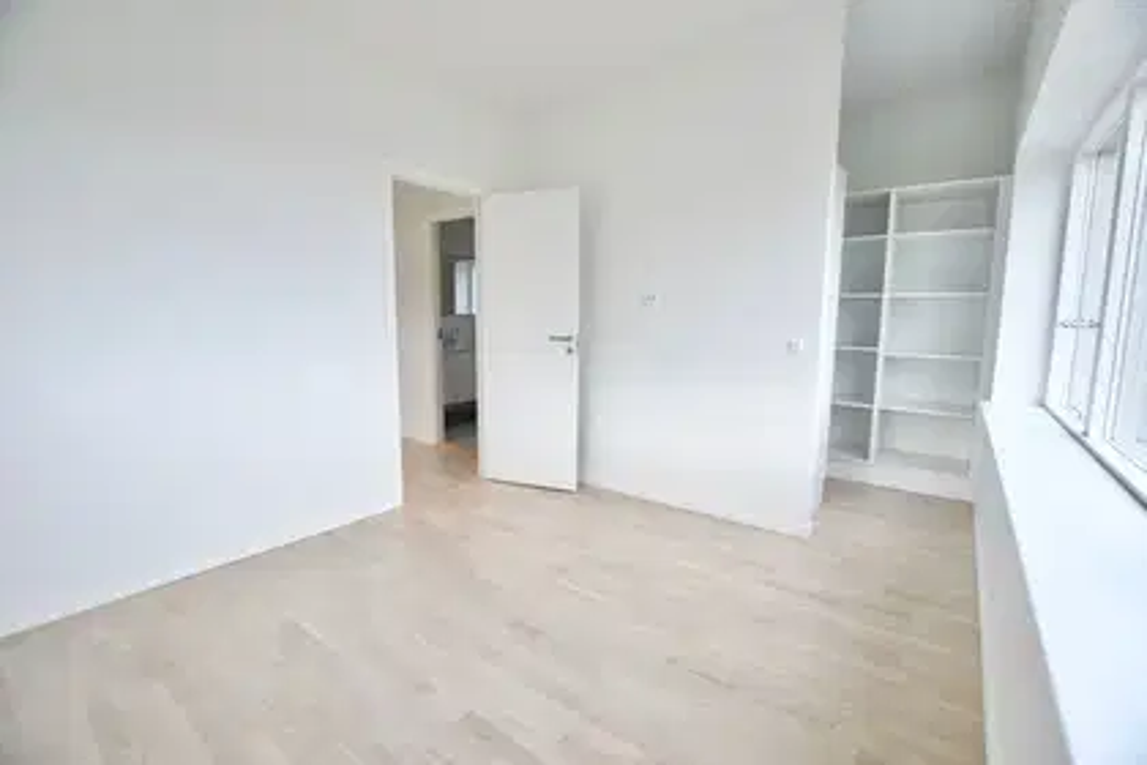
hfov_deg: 100.4
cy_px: 382
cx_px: 574
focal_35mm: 15
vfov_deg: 77.3
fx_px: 478
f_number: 5
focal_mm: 10
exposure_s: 1/60
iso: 200
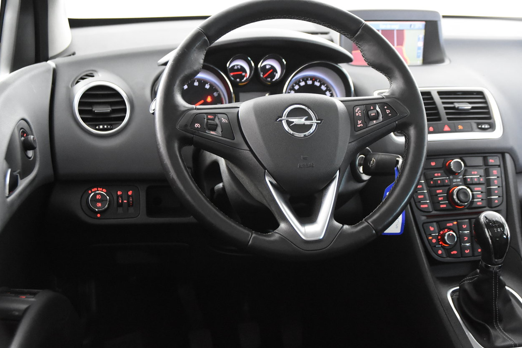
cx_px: 264
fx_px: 689
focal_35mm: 48
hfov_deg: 41.5
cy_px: 171
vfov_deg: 28.3
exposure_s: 1/50
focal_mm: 31
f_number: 3.3
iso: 6400
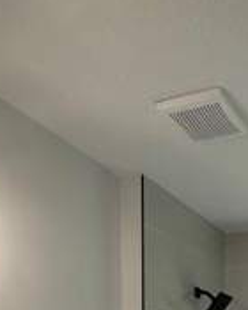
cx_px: 257
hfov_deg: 28.1
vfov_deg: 27.8
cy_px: 443
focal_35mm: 50
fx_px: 459
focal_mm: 2.22
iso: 40
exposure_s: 1/153
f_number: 2.2
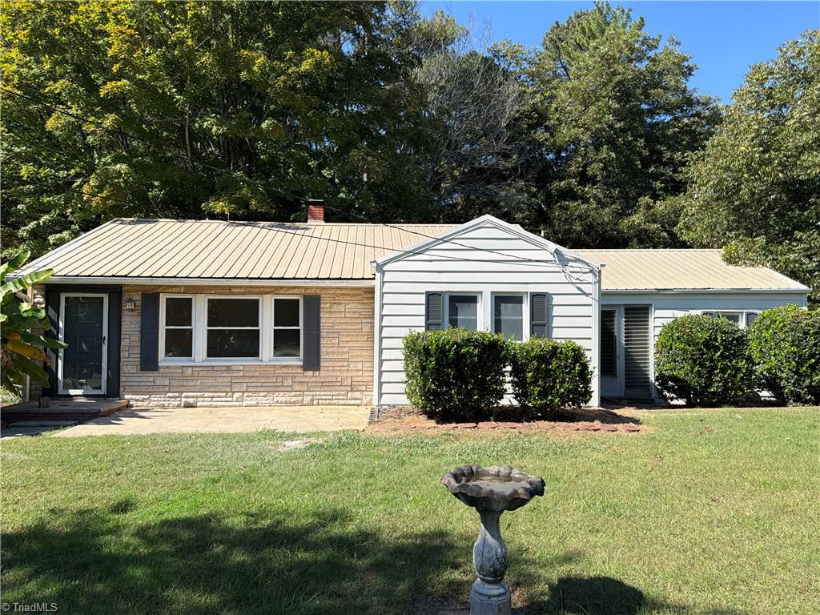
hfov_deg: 71.6
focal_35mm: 24
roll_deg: +0.3
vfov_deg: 56.8
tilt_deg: +1.6
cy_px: 308
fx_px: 569
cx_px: 410
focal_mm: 6.76
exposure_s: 1/3279
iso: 80
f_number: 1.78
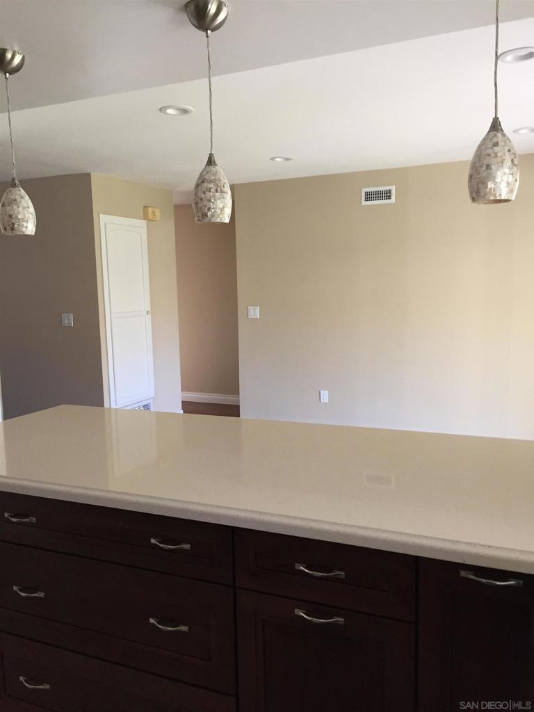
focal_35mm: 29
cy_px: 356
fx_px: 596
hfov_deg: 48.2
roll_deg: +1.0
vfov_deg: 61.7
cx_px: 267
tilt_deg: -8.0
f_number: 2.2
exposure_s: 1/30
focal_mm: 4.15
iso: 50
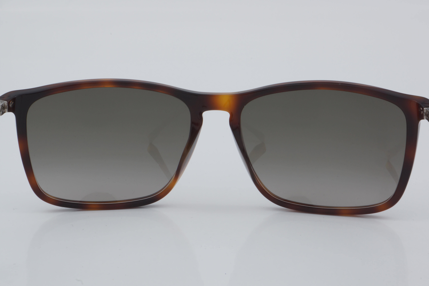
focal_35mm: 82
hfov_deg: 24.6
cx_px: 214
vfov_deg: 16.6
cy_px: 143
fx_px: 983
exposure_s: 1/4
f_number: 32
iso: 100
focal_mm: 55
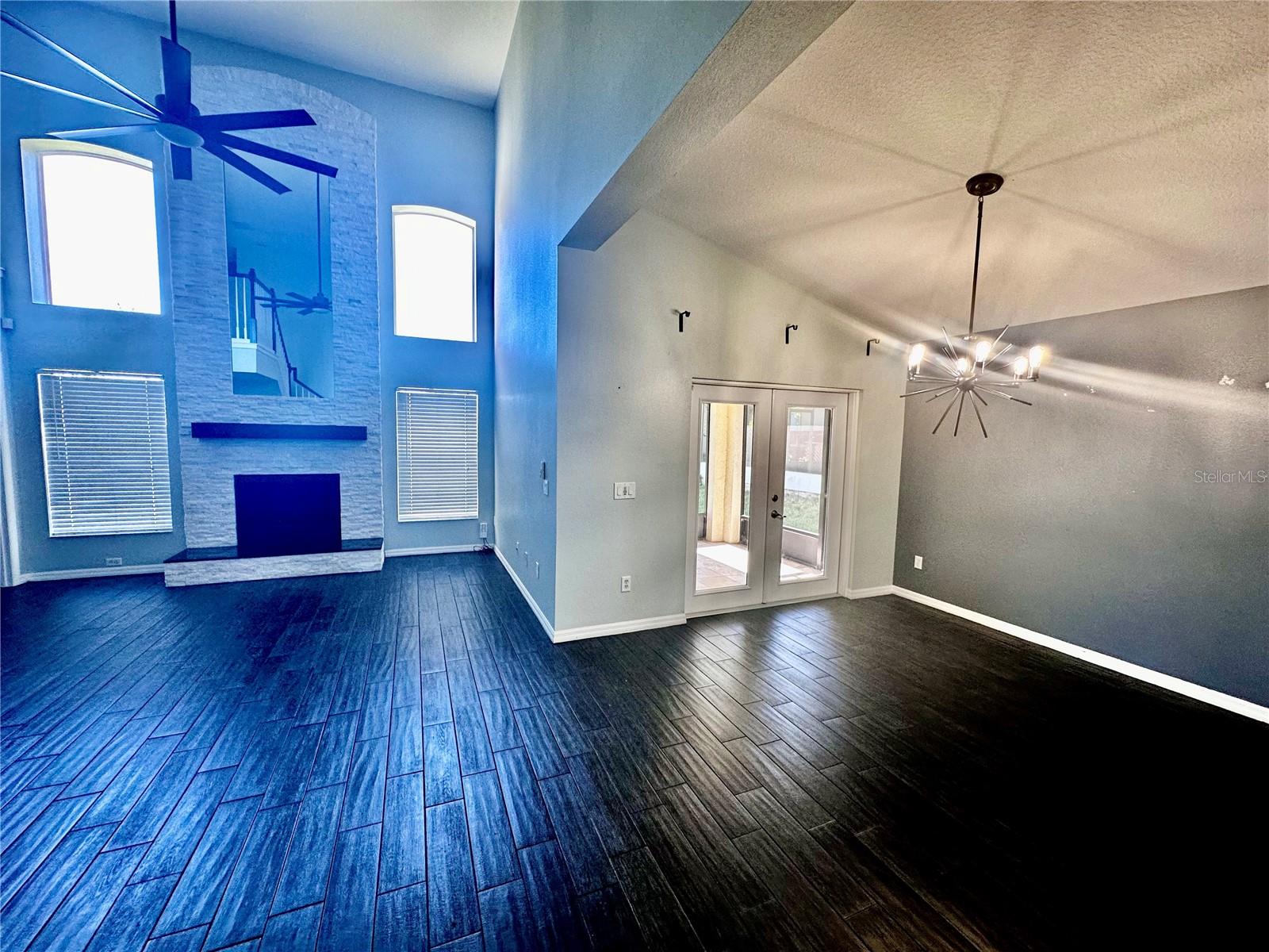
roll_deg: -1.3
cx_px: 634
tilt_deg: -4.9
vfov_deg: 85.7
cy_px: 476
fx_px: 513
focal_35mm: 14
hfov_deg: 102.1
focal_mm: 2.22
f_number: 2.2
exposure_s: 1/120
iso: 125
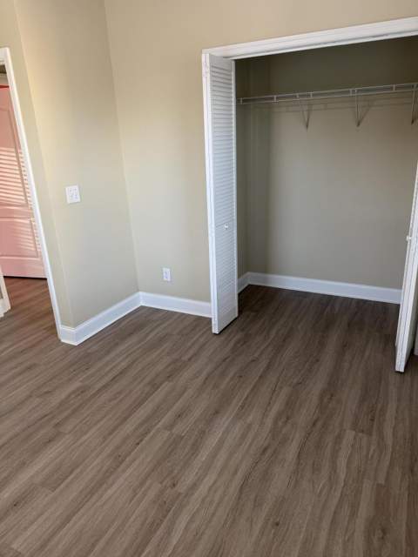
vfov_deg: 71.6
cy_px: 278
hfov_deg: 56.8
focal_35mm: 24
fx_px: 386
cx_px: 209
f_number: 1.78
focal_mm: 6.76
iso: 100
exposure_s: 1/60
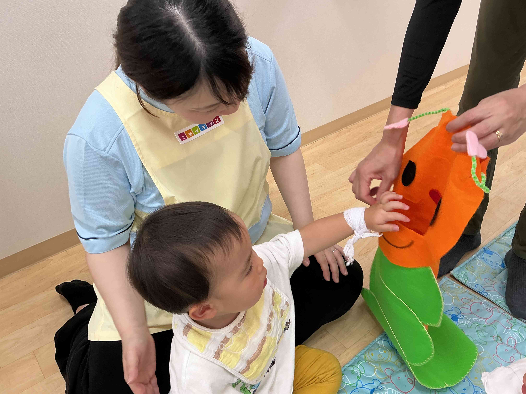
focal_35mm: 29
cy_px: 197
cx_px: 263
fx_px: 441
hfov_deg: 61.7
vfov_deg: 48.2
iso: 40
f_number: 1.8
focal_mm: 3
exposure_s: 1/60
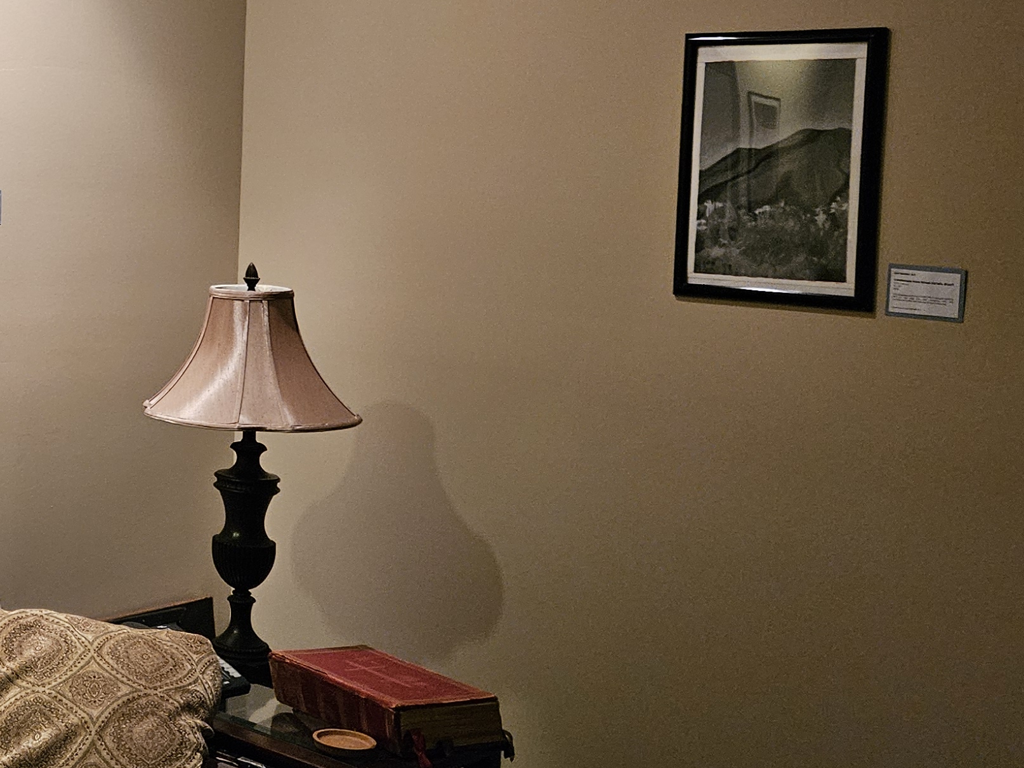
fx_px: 1686
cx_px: -152
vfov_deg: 25.4
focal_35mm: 57
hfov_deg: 29.7
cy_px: 217
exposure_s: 1/30
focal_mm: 5.4
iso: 640
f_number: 1.8
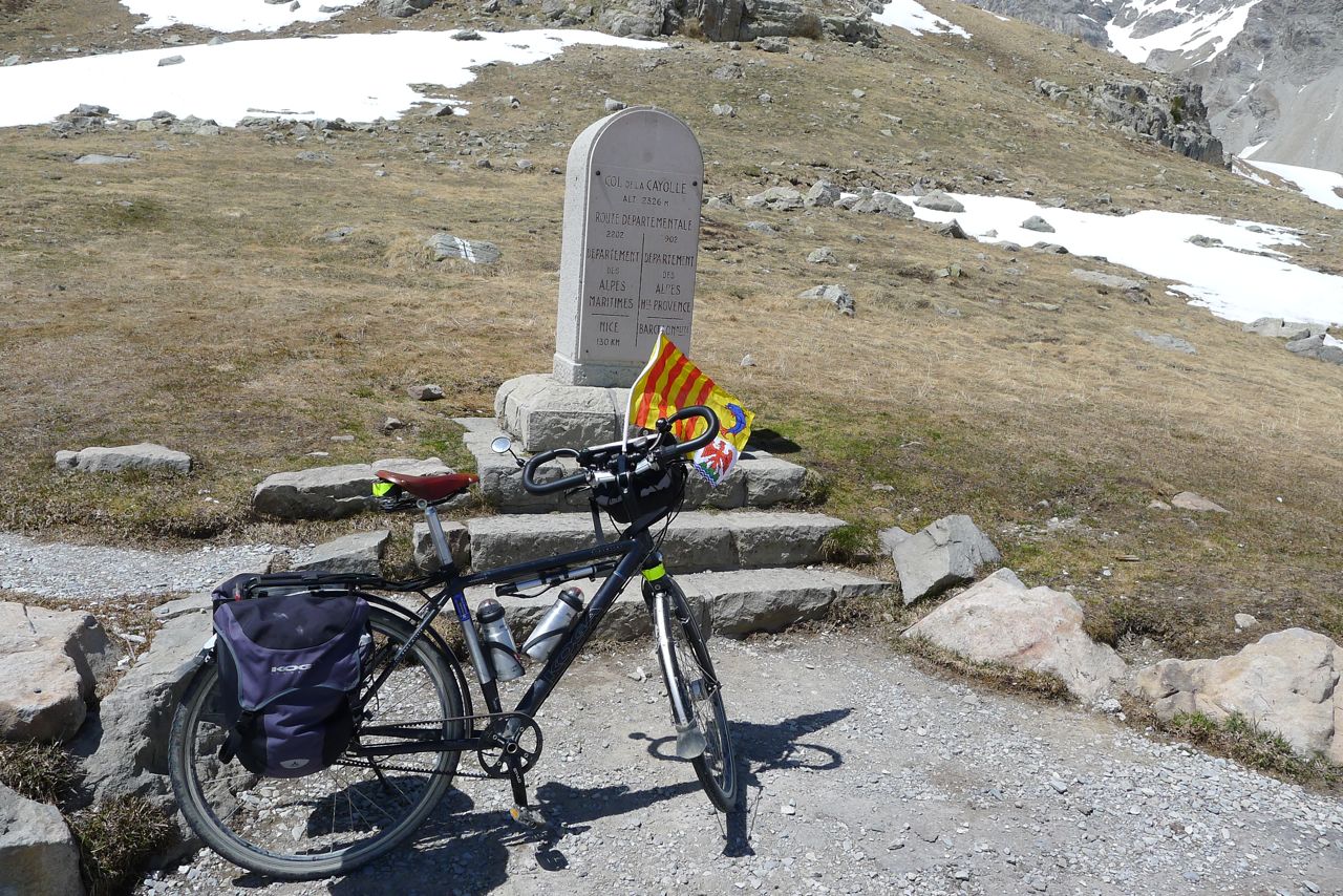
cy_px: 448
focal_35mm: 24
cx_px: 672
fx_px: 895
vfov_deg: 53.2
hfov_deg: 73.7
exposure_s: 1/1000
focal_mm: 5.1
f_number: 4
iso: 80
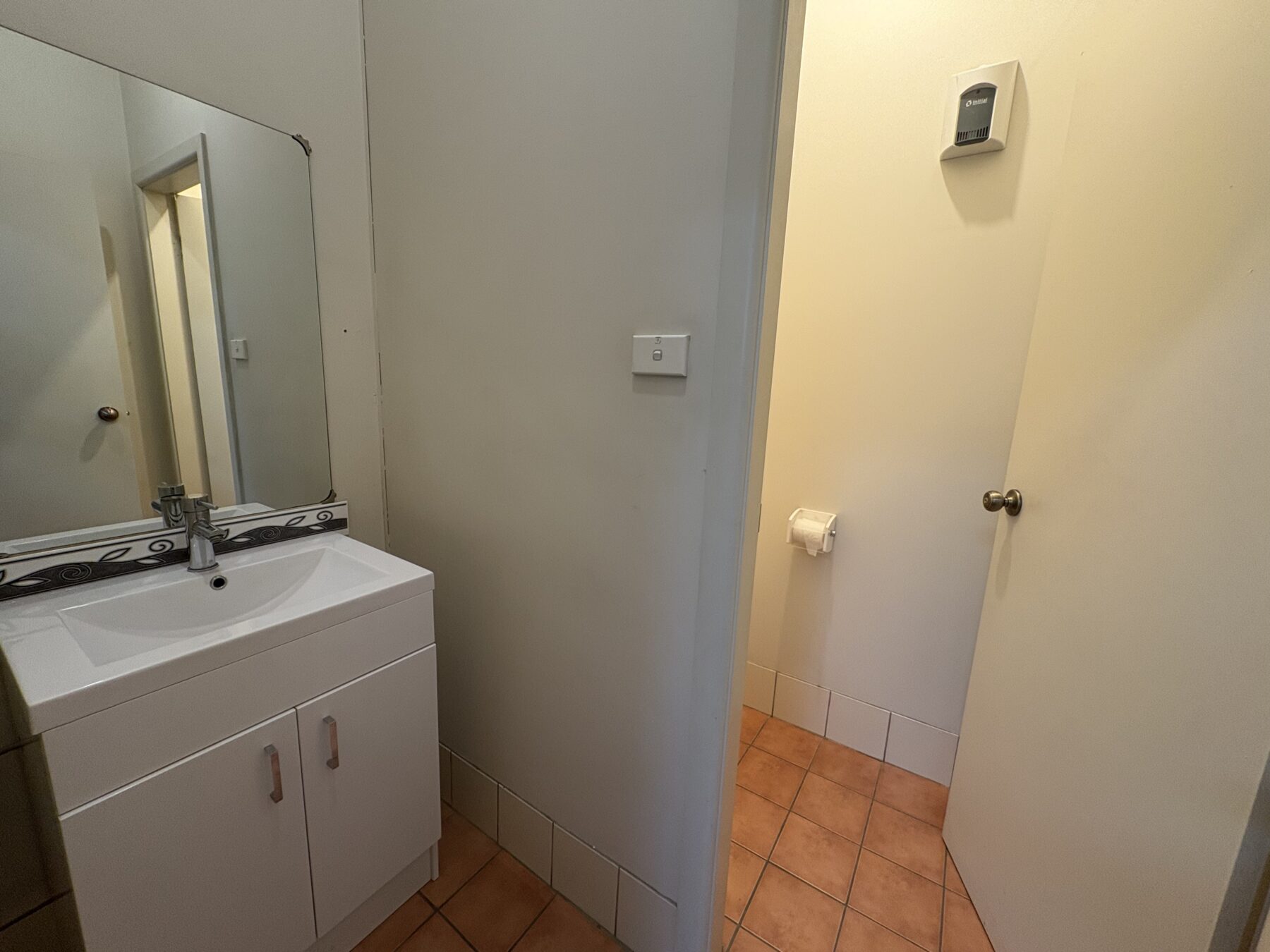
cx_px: 635
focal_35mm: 14
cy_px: 476
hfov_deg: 102.1
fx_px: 514
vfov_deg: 85.7
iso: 200
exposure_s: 1/50
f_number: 2.2
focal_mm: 2.22
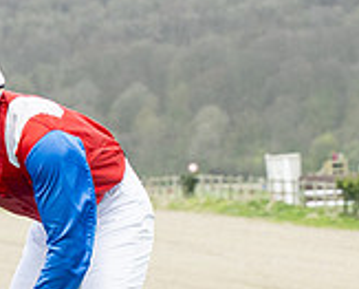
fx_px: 3821
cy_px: 532
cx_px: -6
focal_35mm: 359
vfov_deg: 4.3
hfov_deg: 5.4
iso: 400
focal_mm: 71
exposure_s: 1/640
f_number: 5
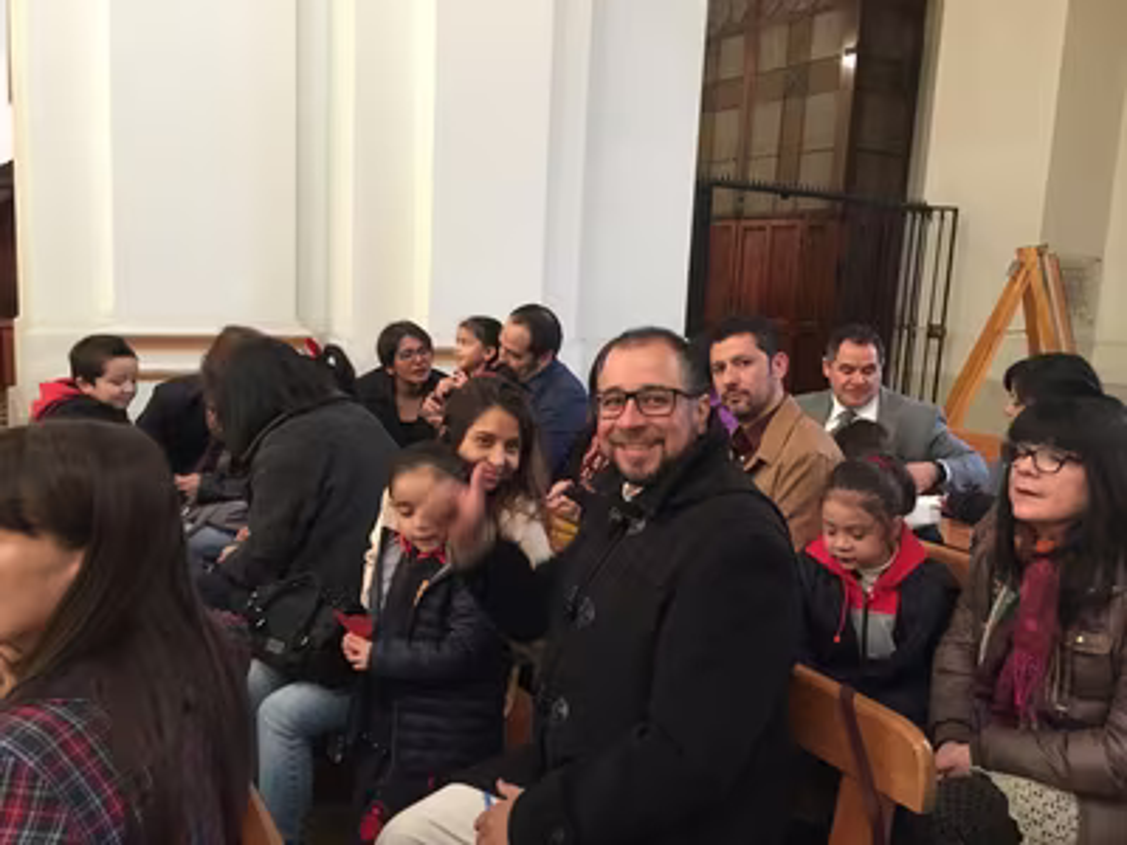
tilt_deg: -10.8
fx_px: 944
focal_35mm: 29
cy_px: 422
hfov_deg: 61.7
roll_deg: -2.8
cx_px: 564
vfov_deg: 48.2
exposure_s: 1/8
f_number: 2.2
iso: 160
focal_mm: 4.15
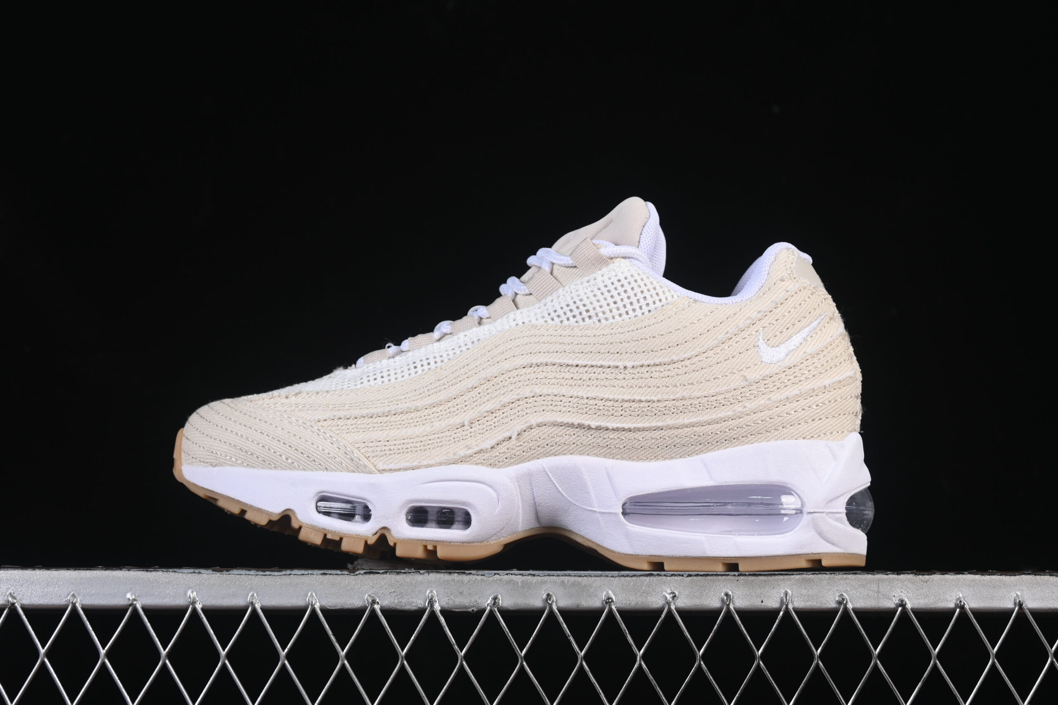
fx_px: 2204
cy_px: 352
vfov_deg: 18.2
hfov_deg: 27.0
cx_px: 529
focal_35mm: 75
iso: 160
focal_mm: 50
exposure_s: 1/80
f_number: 8
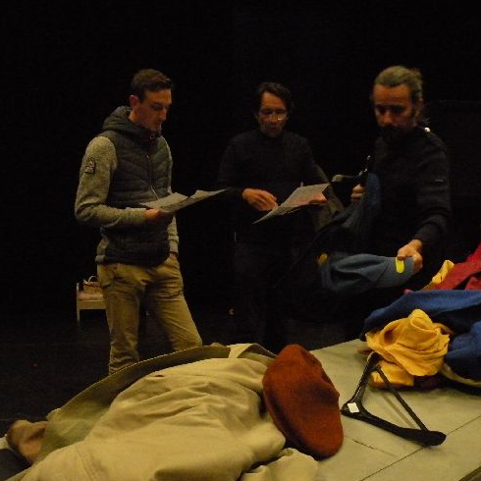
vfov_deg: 42.8
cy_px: 260
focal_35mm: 39
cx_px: 297
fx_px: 613
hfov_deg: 42.5
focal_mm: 4.7
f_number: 2.8
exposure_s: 1/60
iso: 800
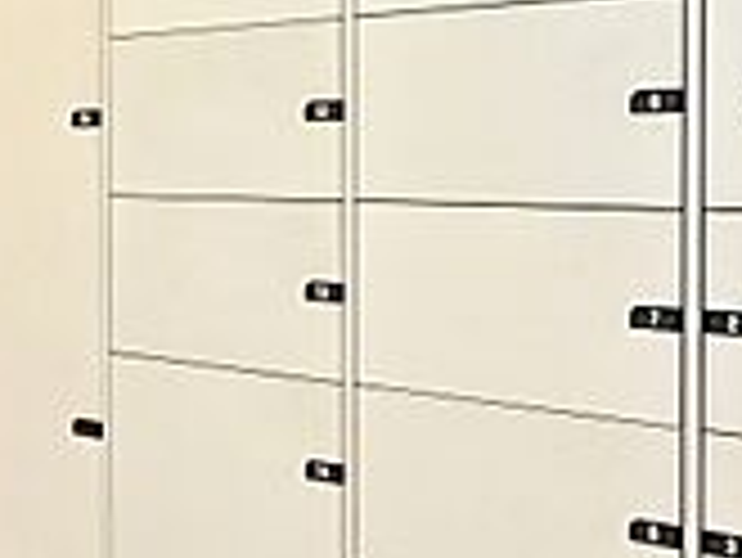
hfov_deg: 48.6
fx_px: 815
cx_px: 445
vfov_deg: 37.2
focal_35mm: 38
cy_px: 171
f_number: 2.2
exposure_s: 1/100
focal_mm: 2.22
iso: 320
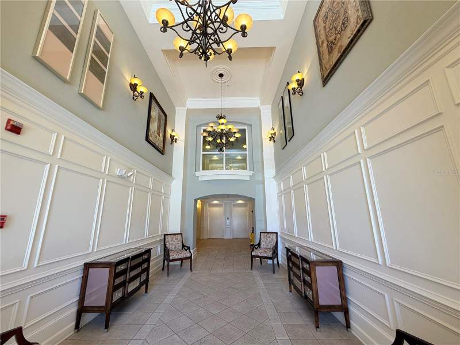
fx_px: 186
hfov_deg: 102.1
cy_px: 172
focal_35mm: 14
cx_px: 230
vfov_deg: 85.7
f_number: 2.2
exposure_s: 1/120
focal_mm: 2.22
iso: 160
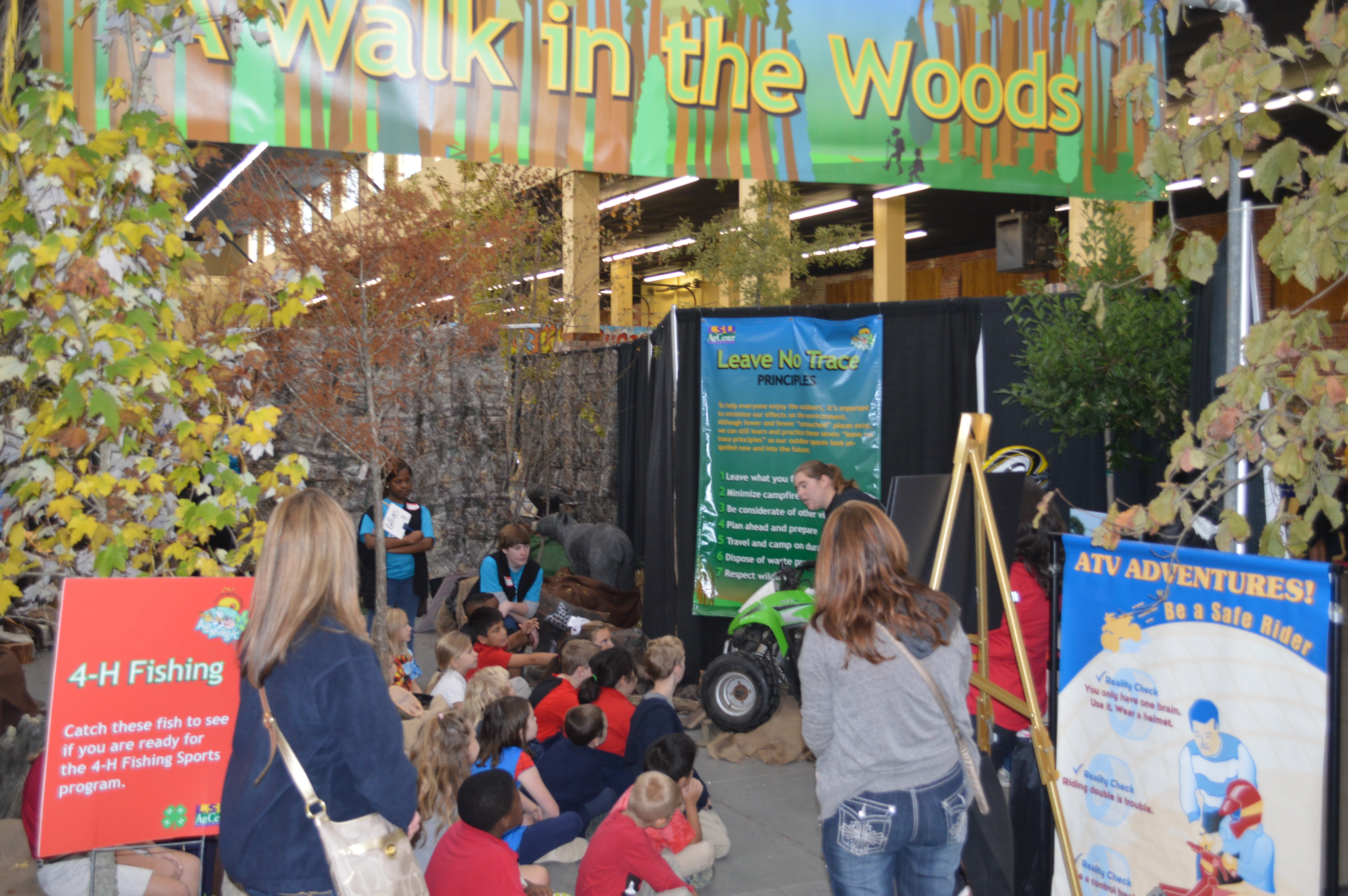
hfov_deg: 53.2
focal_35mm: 36
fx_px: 1347
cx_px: 674
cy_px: 448
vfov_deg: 36.8
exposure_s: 1/60
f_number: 4
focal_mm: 24
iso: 500
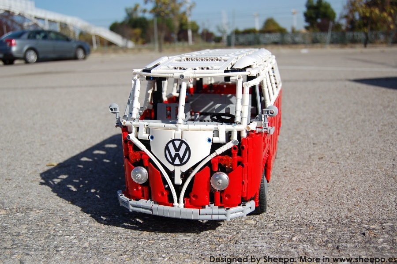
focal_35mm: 36
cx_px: 198
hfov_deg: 53.2
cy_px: 132
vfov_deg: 36.8
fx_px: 397
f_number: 4
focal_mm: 24
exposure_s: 1/2000
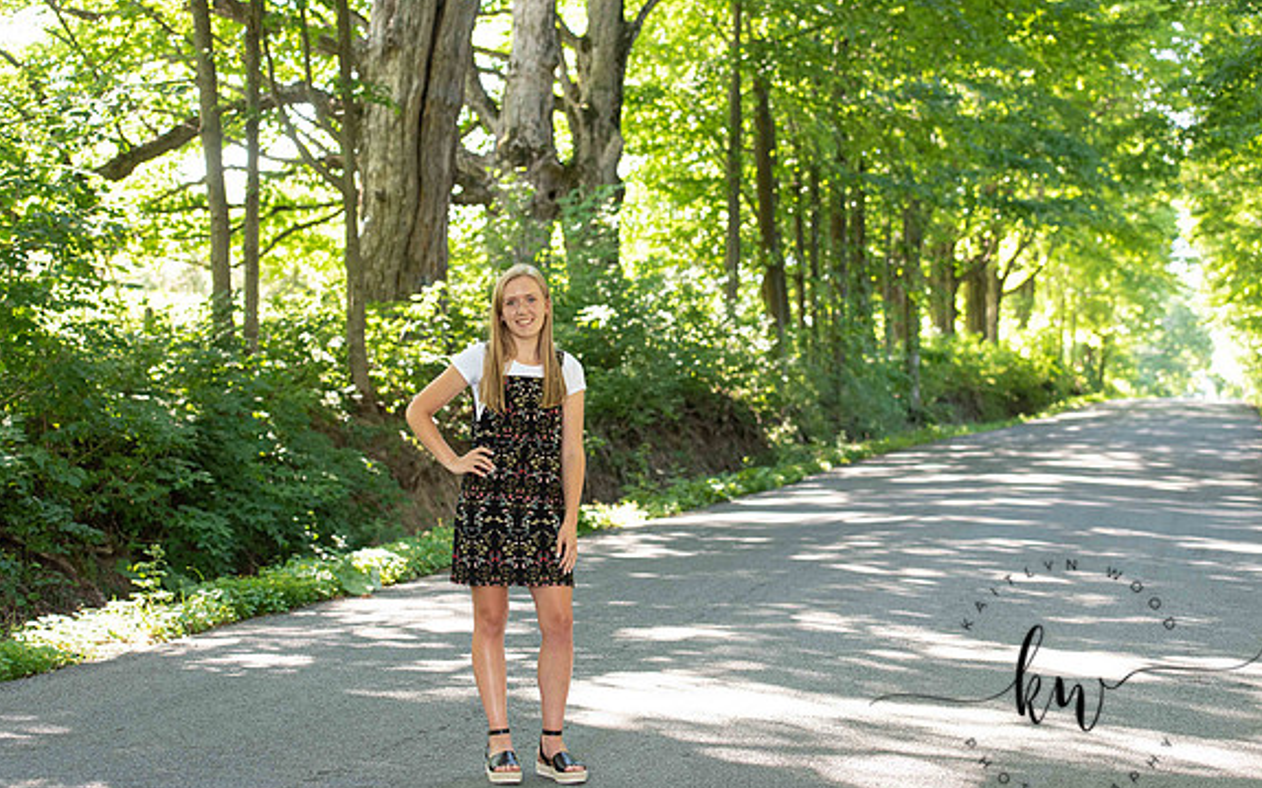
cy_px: 398
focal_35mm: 72
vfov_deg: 18.1
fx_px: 2476
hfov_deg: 28.6
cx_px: 630
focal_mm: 70
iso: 640
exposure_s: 1/200
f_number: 3.5
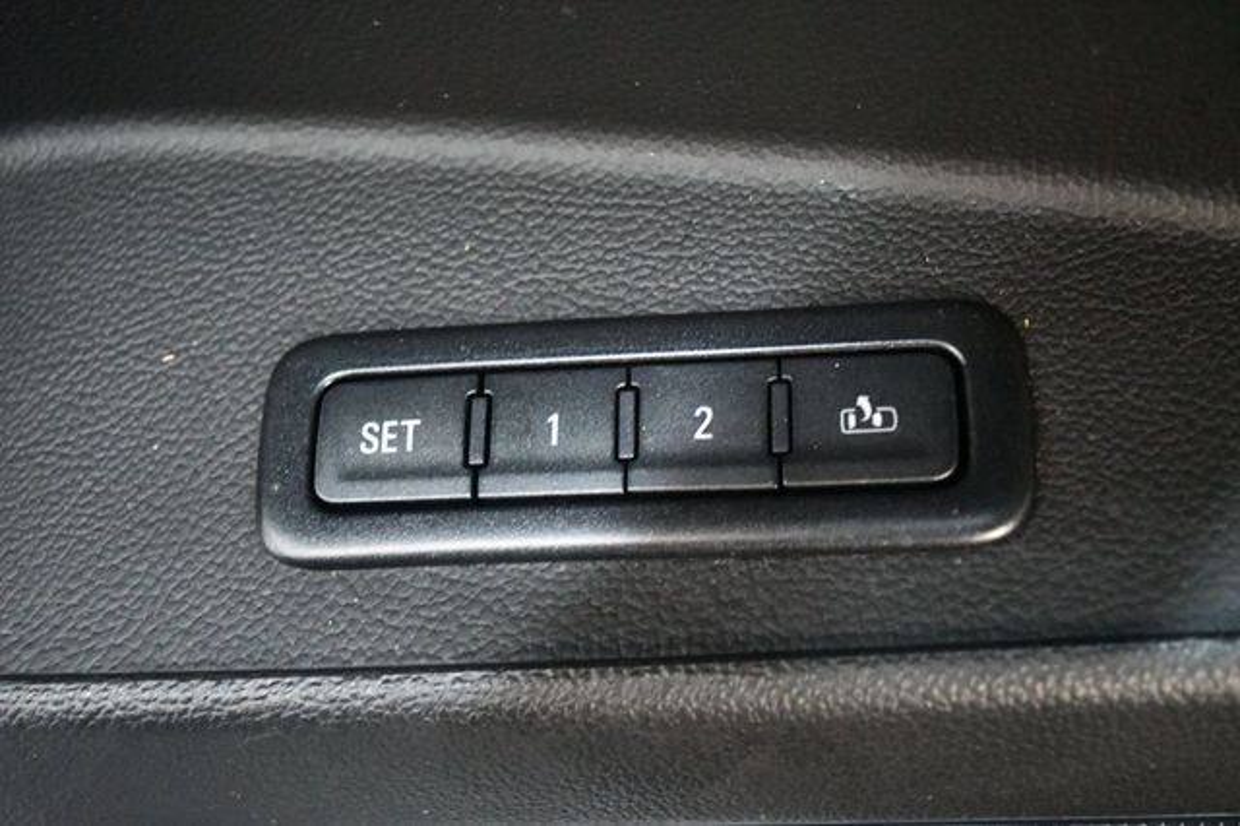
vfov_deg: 26.0
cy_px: 413
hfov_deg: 38.2
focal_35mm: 52
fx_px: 1790
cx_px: 620
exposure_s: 1/50
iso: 12800
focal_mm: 35
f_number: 5
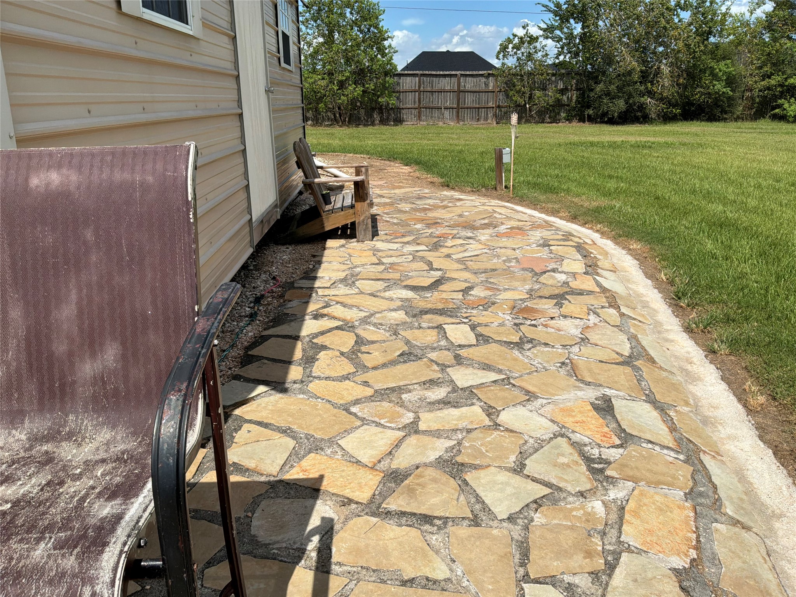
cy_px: 298
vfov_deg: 49.7
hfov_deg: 63.4
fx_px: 644
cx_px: 398
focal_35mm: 28
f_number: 1.8
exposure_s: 1/2959
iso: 25
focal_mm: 3
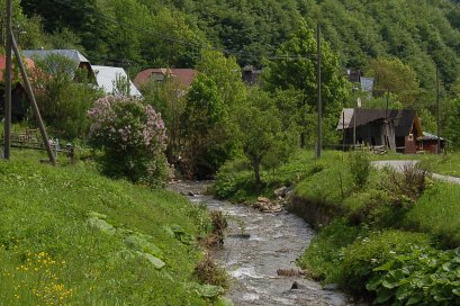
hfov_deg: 22.4
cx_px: 208
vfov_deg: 15.0
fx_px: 1162
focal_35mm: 91
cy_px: 147
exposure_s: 1/200
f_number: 10
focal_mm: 31
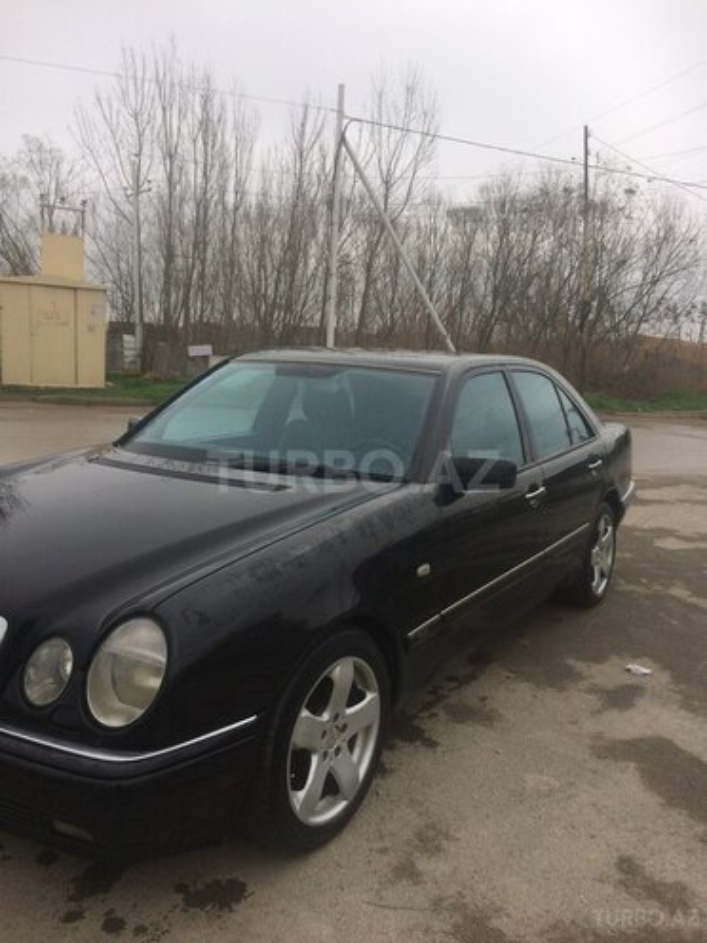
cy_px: 472
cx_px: 354
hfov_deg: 48.2
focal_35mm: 29
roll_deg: -1.0
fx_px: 790
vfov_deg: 61.7
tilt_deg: -5.9
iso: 32
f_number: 2.2
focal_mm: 4.15
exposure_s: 1/2740
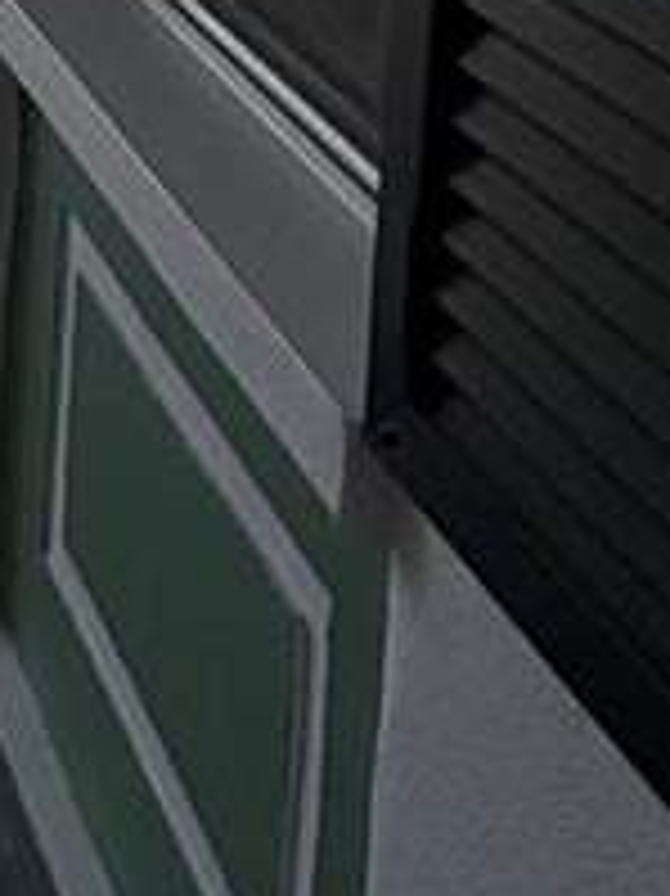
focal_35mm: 75
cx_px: -809
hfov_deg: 14.7
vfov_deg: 20.9
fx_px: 1938
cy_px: -545
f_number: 2.2
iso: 64
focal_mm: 2.22
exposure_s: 1/373
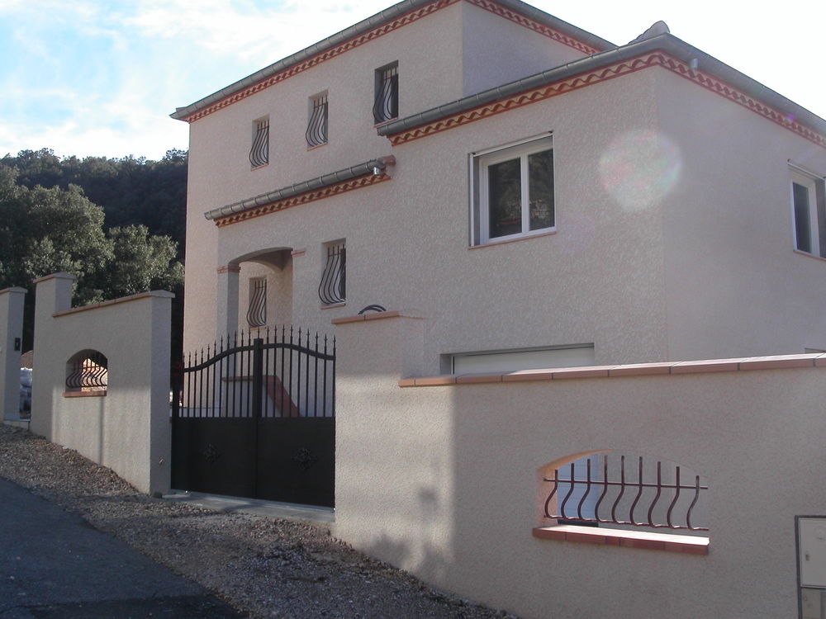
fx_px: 907
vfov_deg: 37.7
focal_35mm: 38
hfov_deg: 49.0
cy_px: 310
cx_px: 413
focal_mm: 7.8
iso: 100
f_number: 8
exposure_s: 1/180
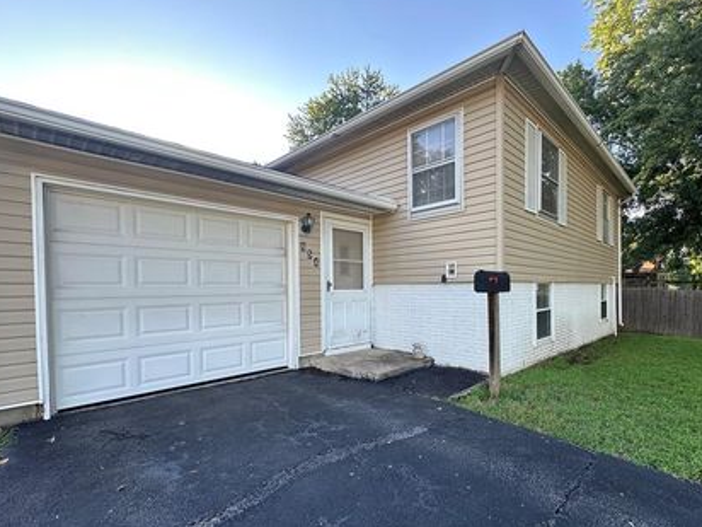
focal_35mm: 17
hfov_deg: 90.3
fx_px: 345
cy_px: 294
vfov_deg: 74.5
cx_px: 407
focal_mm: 2.22
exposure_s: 1/217
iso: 40
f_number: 2.2
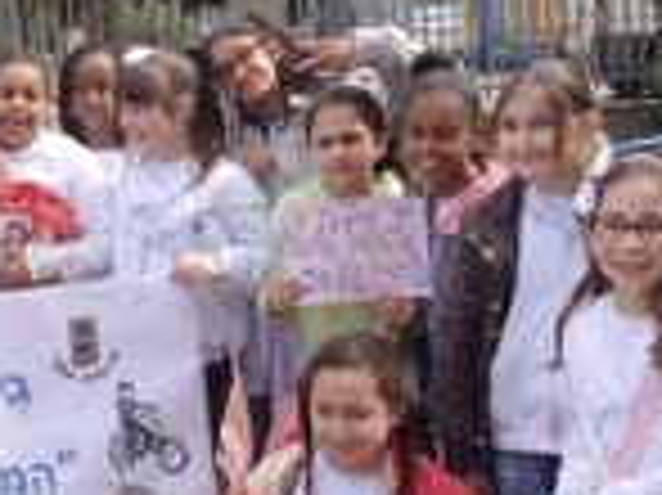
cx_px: -95
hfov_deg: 21.4
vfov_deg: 17.1
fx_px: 1643
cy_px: 266
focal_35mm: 86
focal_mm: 4.28
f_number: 2.4
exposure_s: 1/824
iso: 50
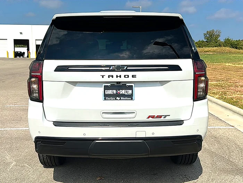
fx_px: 260
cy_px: 92
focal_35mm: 37
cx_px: 122
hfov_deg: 50.1
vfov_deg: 38.7
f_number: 1.78
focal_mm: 6.86
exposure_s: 1/10989
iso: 64
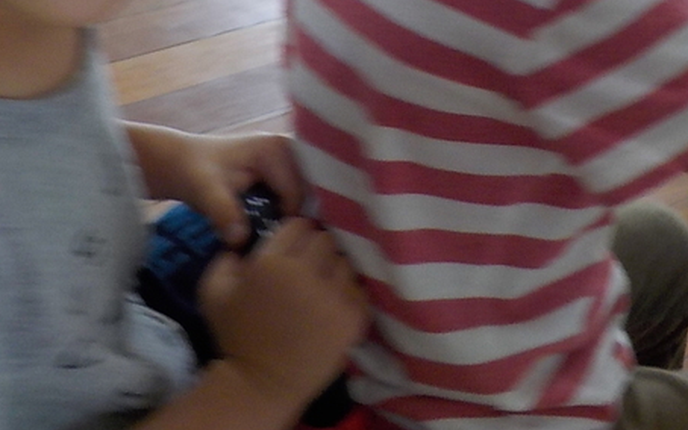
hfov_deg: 24.6
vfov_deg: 14.6
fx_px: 1575
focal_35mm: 84
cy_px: -195
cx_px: 408
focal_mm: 4.1
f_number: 3.3
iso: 160
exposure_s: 1/30
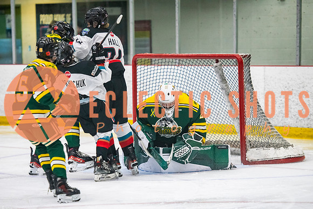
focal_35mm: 176
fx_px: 1533
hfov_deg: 11.7
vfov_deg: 7.8
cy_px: 127
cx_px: 156
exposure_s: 1/640
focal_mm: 145
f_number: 3.2
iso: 2500
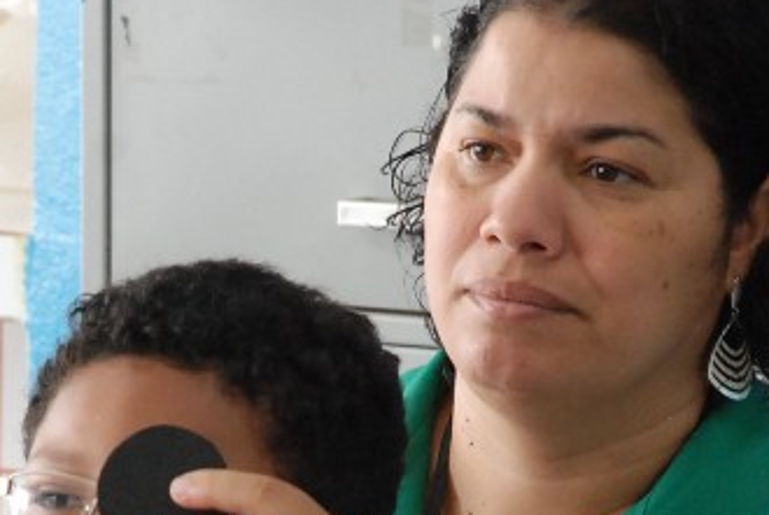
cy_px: 597
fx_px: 10507
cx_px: 317
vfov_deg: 2.8
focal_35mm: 491
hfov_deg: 4.2
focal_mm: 135
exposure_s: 1/50
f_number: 5.6
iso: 1250
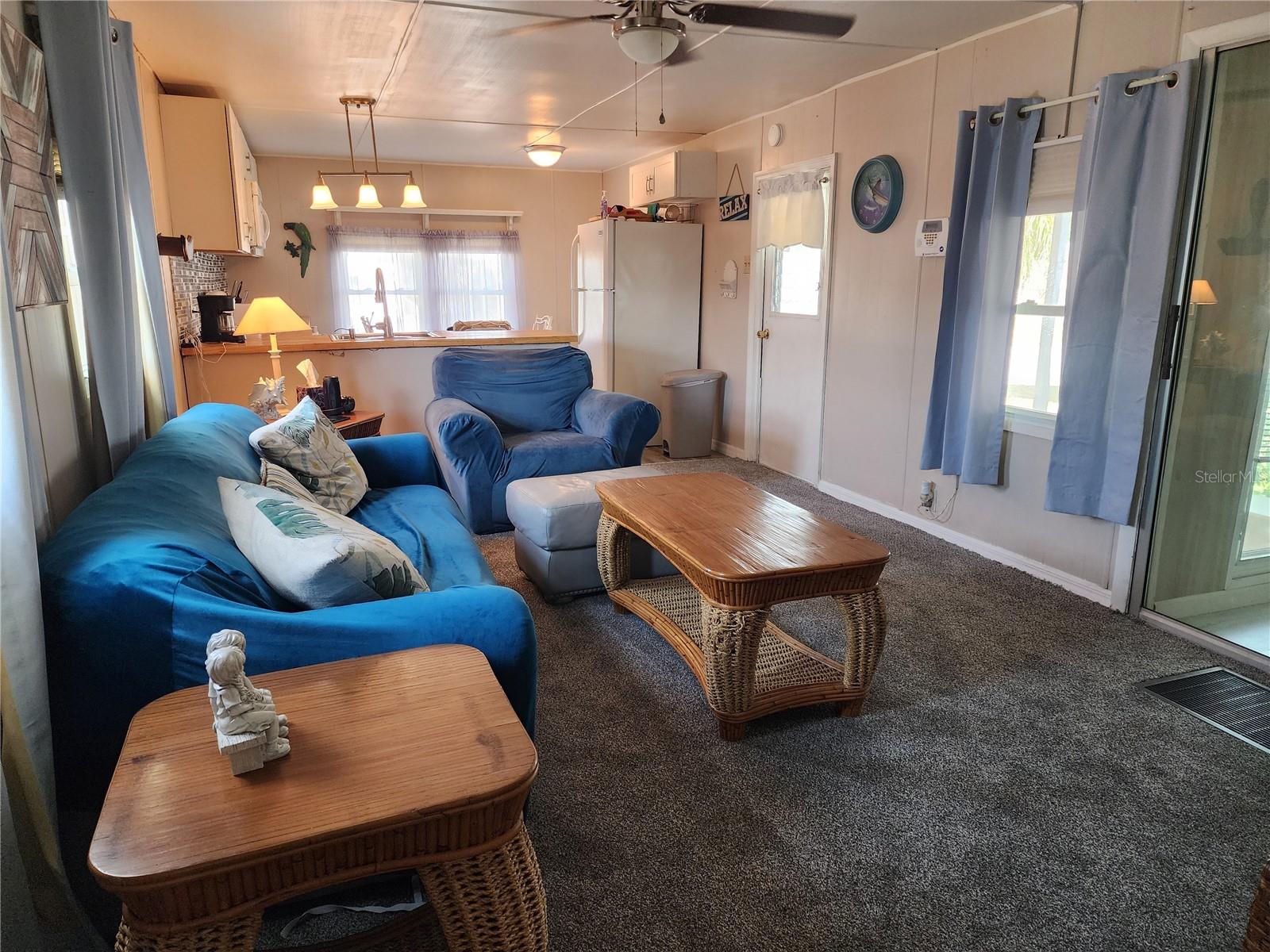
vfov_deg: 58.9
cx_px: 635
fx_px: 844
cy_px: 476
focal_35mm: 23
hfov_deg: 73.9
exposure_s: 1/120
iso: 500
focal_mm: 6.4
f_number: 1.8
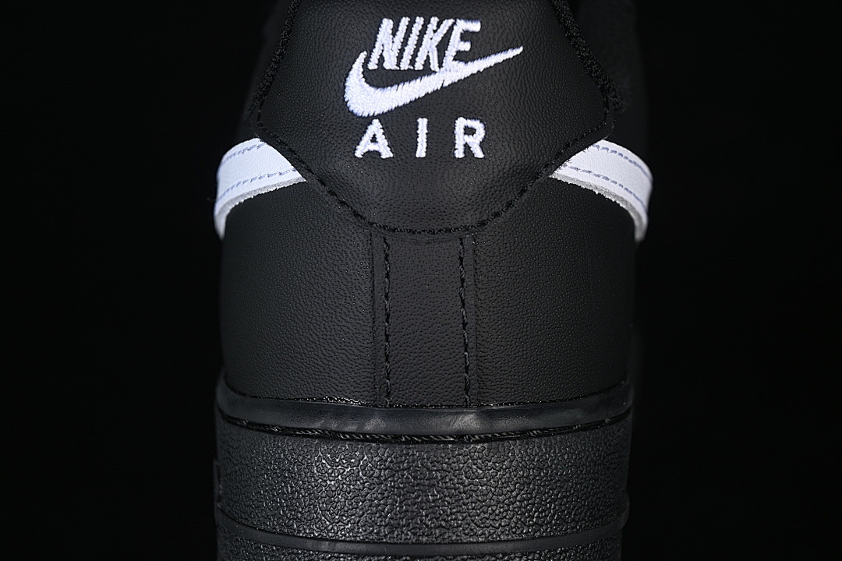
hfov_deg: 27.0
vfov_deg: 18.2
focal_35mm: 75
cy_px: 280
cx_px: 421
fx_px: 1754
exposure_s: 1/50
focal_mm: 50
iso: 160
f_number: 6.3
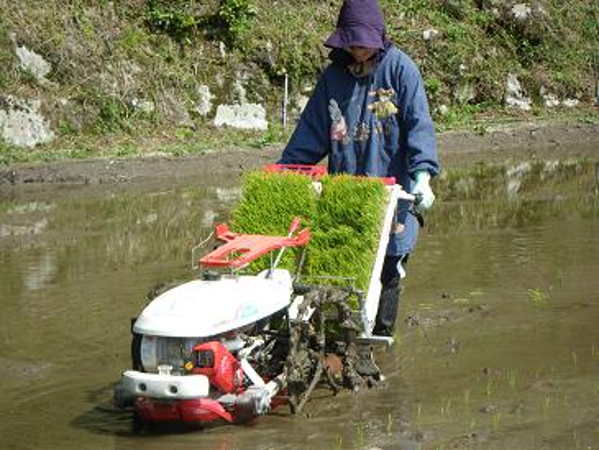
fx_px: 2423
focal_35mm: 140
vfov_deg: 10.6
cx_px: 300
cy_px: 225
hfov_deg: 14.1
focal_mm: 25
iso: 80
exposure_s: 1/250
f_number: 5.5
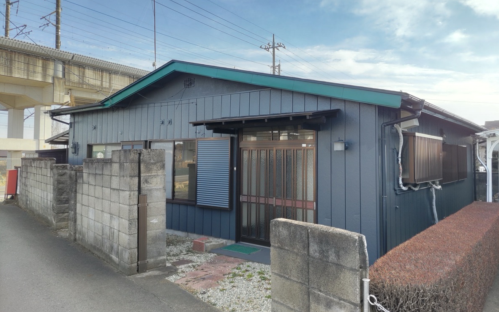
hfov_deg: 66.5
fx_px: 381
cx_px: 252
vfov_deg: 44.5
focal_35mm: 28
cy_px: 140
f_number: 1.79
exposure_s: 1/100
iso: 69
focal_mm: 4.8
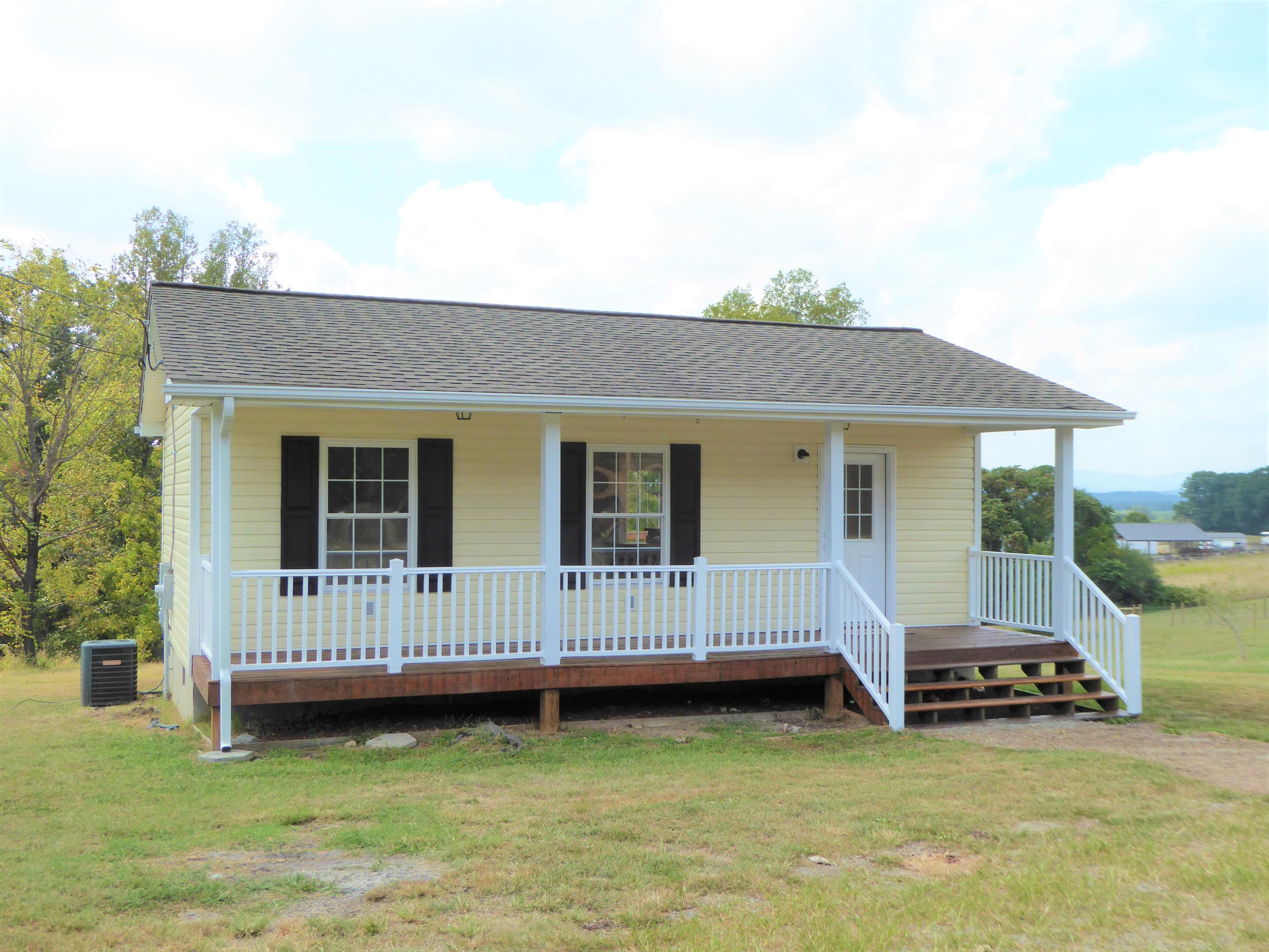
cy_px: 476
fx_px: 1320
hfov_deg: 51.4
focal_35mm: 36
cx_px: 634
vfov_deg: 39.7
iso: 160
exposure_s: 1/640
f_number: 3.7
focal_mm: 6.3
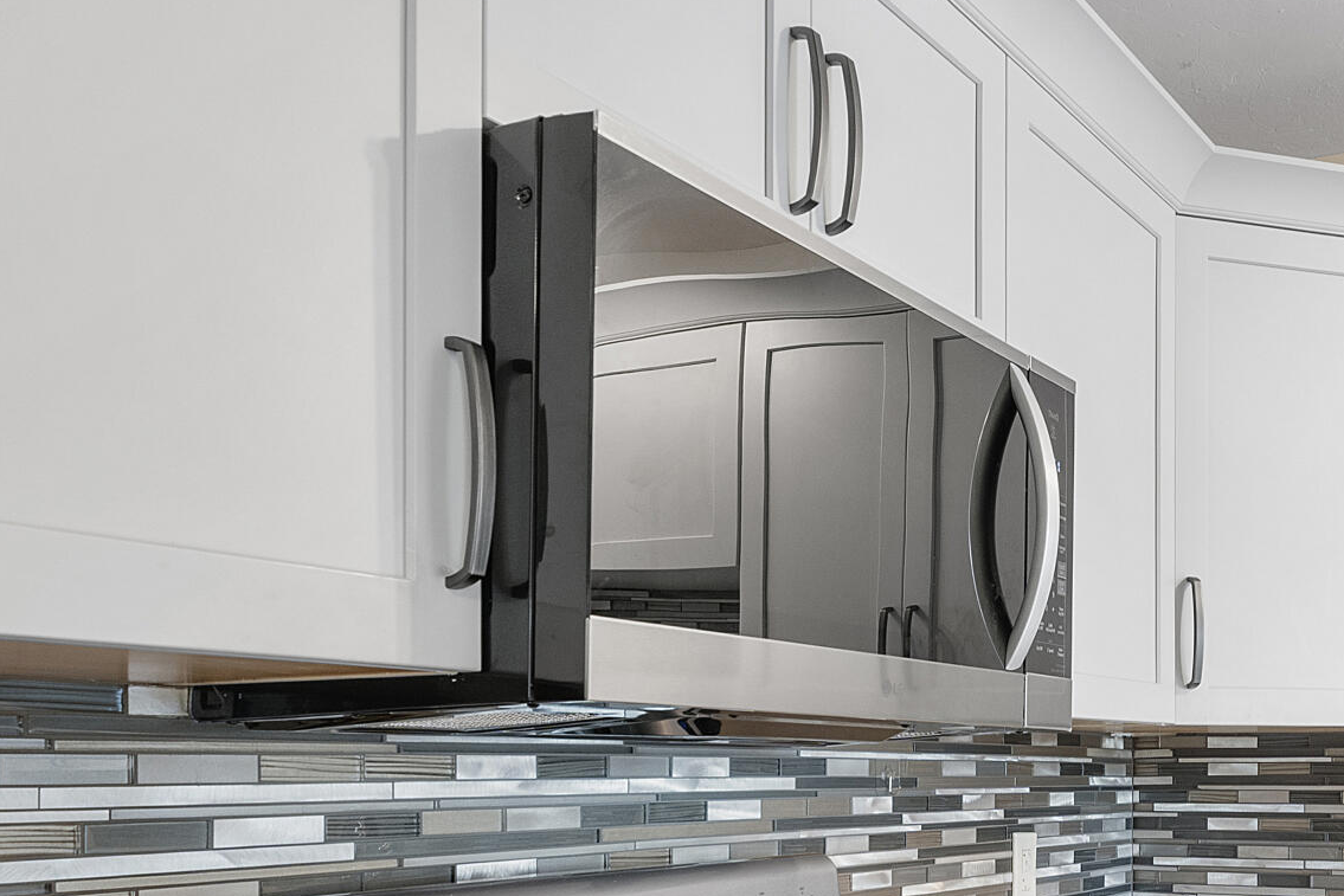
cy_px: 740
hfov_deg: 46.8
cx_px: 1092
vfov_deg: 33.2
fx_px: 1450
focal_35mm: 39
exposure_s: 1/8
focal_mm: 14.7
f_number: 8
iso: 500
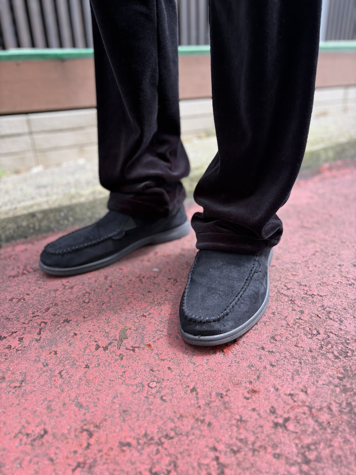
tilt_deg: -25.1
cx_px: 178
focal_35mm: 26
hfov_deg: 53.1
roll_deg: +2.1
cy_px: 238
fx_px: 357
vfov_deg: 67.3
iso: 32
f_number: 1.6
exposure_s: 1/151
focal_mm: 5.96
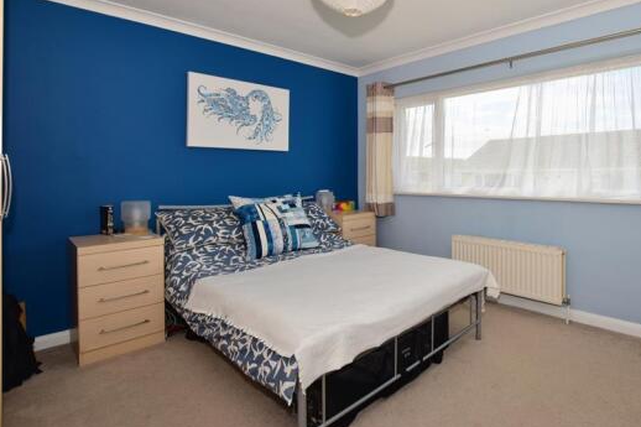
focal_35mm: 19
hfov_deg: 85.6
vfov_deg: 63.9
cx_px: 392
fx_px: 338
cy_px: 169
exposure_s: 1/200
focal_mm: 10
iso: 400
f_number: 13
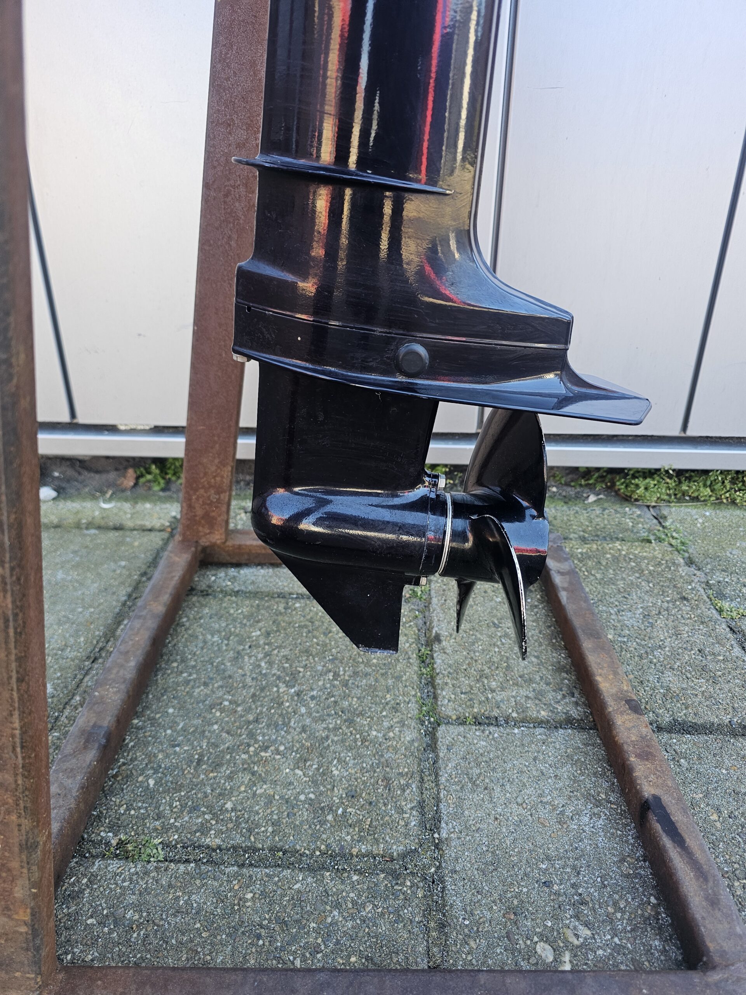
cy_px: 498
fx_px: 661
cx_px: 373
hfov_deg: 58.9
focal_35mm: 23
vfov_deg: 73.9
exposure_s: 1/190
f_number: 1.7
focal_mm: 6.3
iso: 80
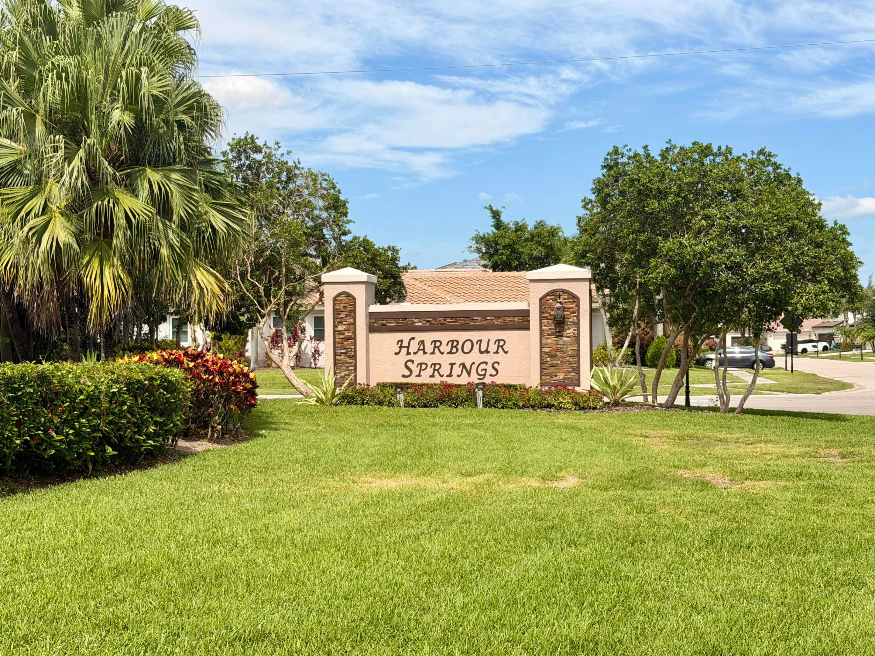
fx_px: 1213
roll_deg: +0.3
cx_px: 438
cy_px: 328
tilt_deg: +0.2
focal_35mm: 48
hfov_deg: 39.7
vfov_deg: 30.3
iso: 64
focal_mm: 6.76
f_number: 1.78
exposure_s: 1/5208
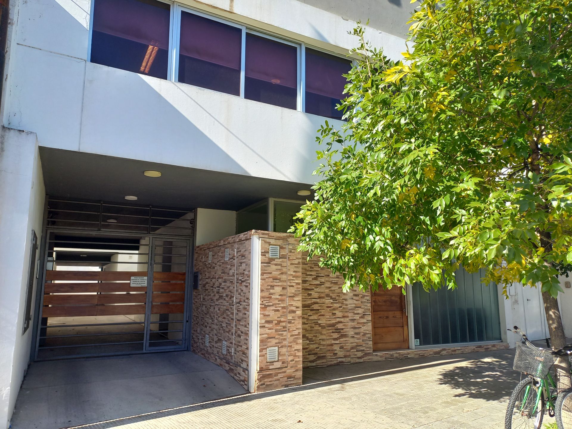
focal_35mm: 25
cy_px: 214
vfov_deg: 54.9
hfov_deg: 69.4
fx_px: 413
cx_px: 286
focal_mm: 4.65
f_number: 1.8
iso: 50
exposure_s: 1/405
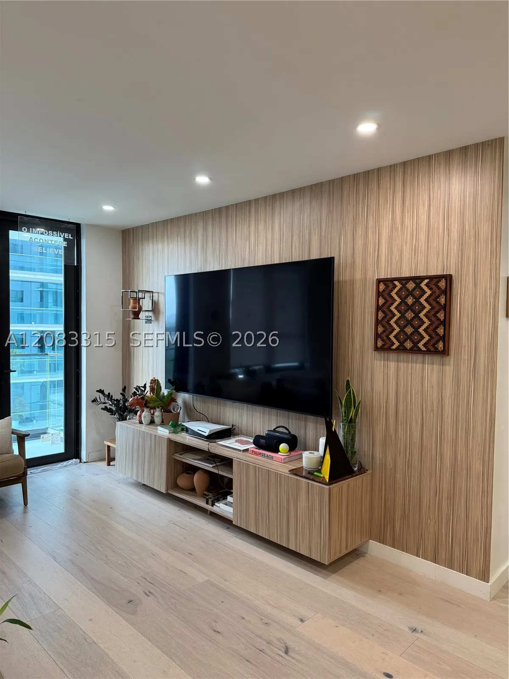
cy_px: 340
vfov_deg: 71.6
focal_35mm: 24
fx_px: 471
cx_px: 254
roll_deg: -0.7
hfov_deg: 56.8
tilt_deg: -1.7
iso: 200
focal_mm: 6.76
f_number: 1.78
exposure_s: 1/120
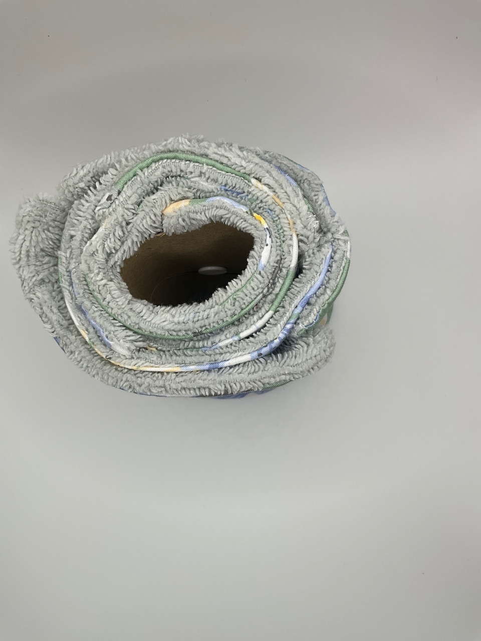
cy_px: 320
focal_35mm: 29
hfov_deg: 48.2
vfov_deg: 61.7
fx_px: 537
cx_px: 240
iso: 25
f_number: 1.8
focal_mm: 3
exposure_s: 1/342
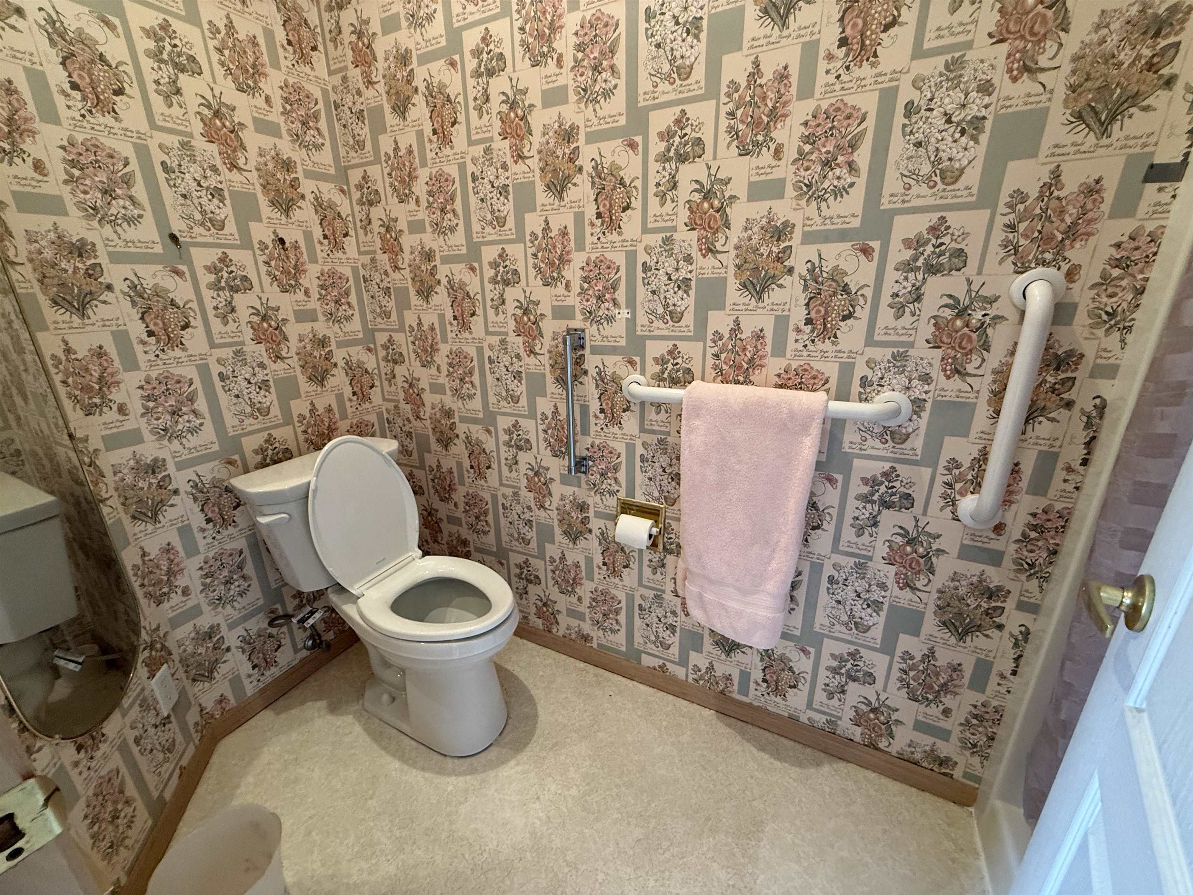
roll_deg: +1.1
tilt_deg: -18.1
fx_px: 482
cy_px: 448
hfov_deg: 102.1
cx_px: 596
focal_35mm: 14
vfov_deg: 85.7
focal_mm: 2.22
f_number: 2.2
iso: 320
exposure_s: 1/60
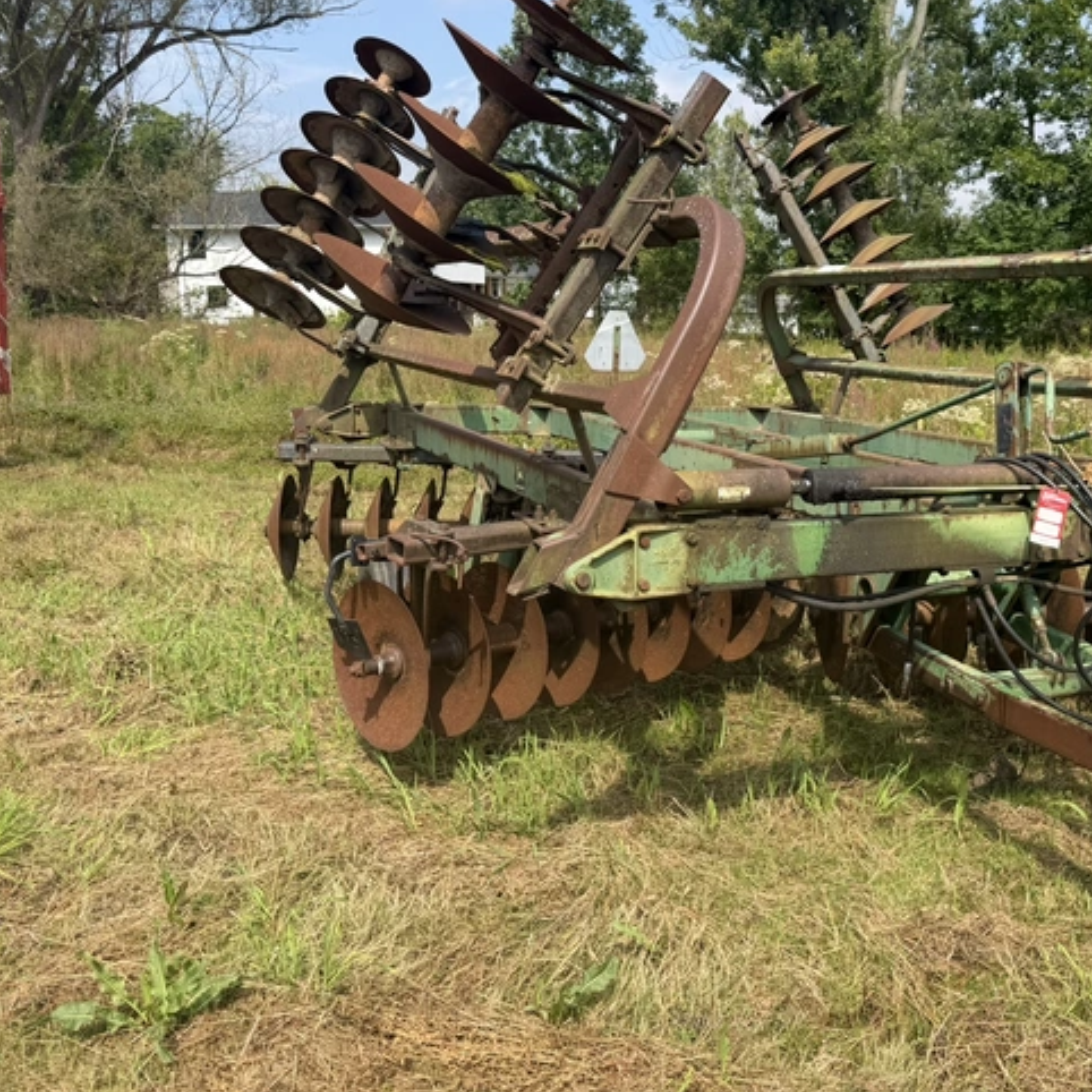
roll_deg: +1.9
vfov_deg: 49.7
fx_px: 1178
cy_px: 524
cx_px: 739
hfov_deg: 48.8
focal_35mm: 33
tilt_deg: -8.6
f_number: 1.78
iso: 80
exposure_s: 1/2801
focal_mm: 6.76
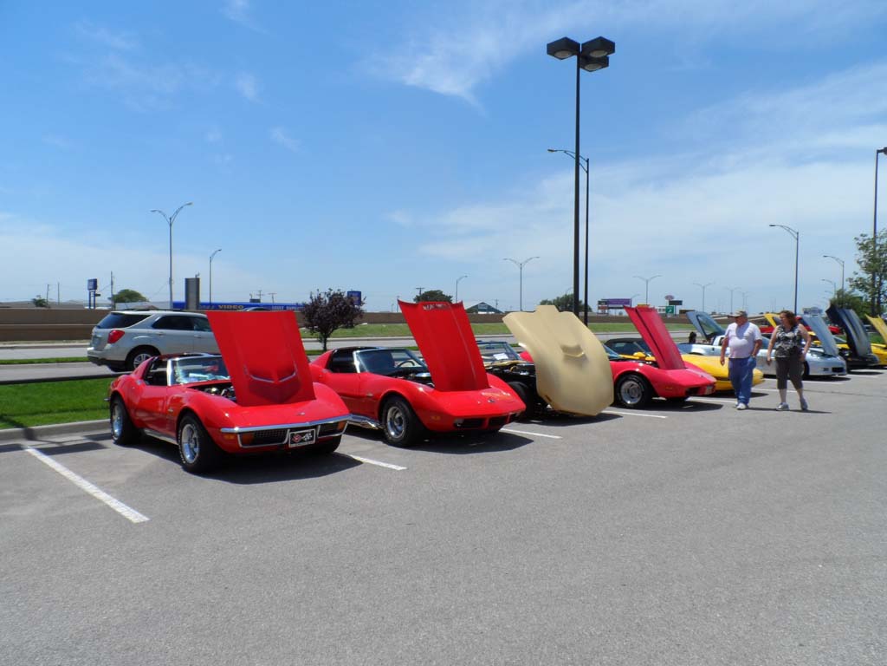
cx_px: 444
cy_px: 333
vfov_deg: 56.8
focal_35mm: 24
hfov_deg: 71.6
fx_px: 615
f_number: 4.5
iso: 80
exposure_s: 1/750
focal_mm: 4
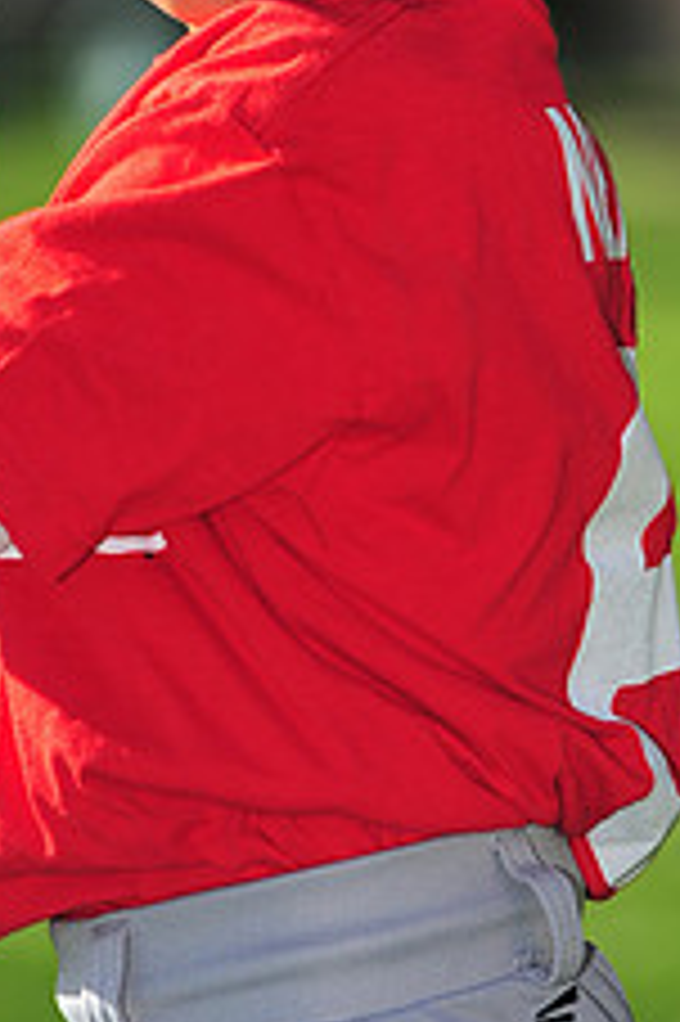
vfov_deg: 5.5
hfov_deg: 3.7
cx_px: 230
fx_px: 10527
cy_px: -216
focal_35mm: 371
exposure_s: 1/1600
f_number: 4.5
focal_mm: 145
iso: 200
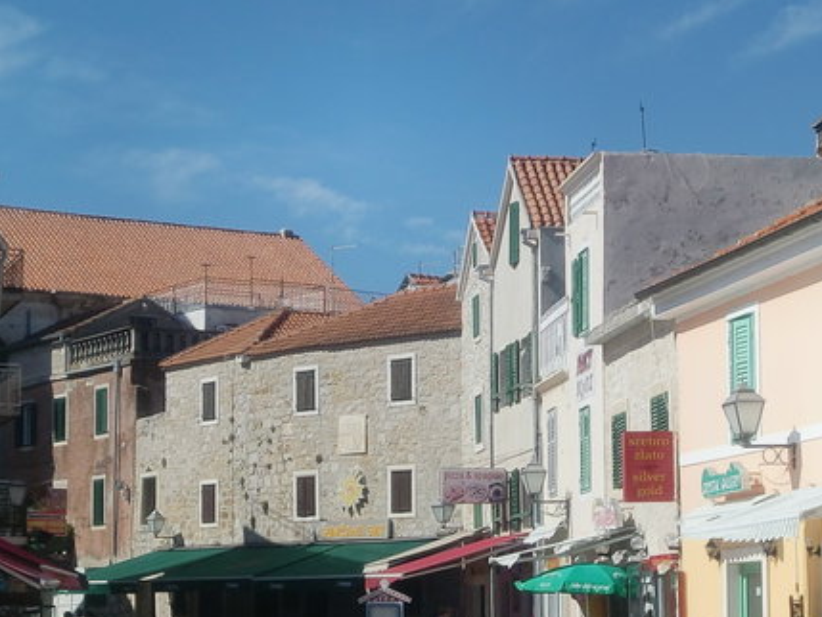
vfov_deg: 15.9
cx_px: 487
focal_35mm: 93
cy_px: 429
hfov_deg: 21.1
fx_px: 2209
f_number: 9.1
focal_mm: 6.51
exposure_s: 1/250
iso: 64
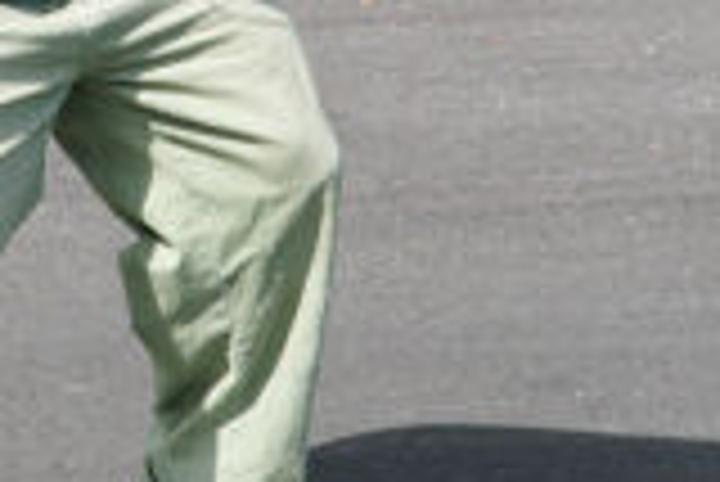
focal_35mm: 96
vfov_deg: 14.1
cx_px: 58
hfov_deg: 20.7
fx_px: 1922
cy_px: -9
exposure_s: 1/320
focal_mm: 18
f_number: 5
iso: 100
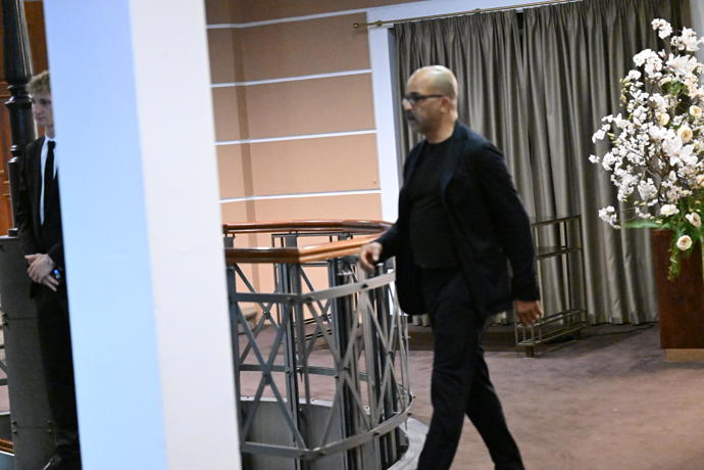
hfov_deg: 26.3
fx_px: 1506
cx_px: 352
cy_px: 235
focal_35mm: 77
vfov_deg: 17.7
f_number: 2.8
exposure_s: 1/200
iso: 25600
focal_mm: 77
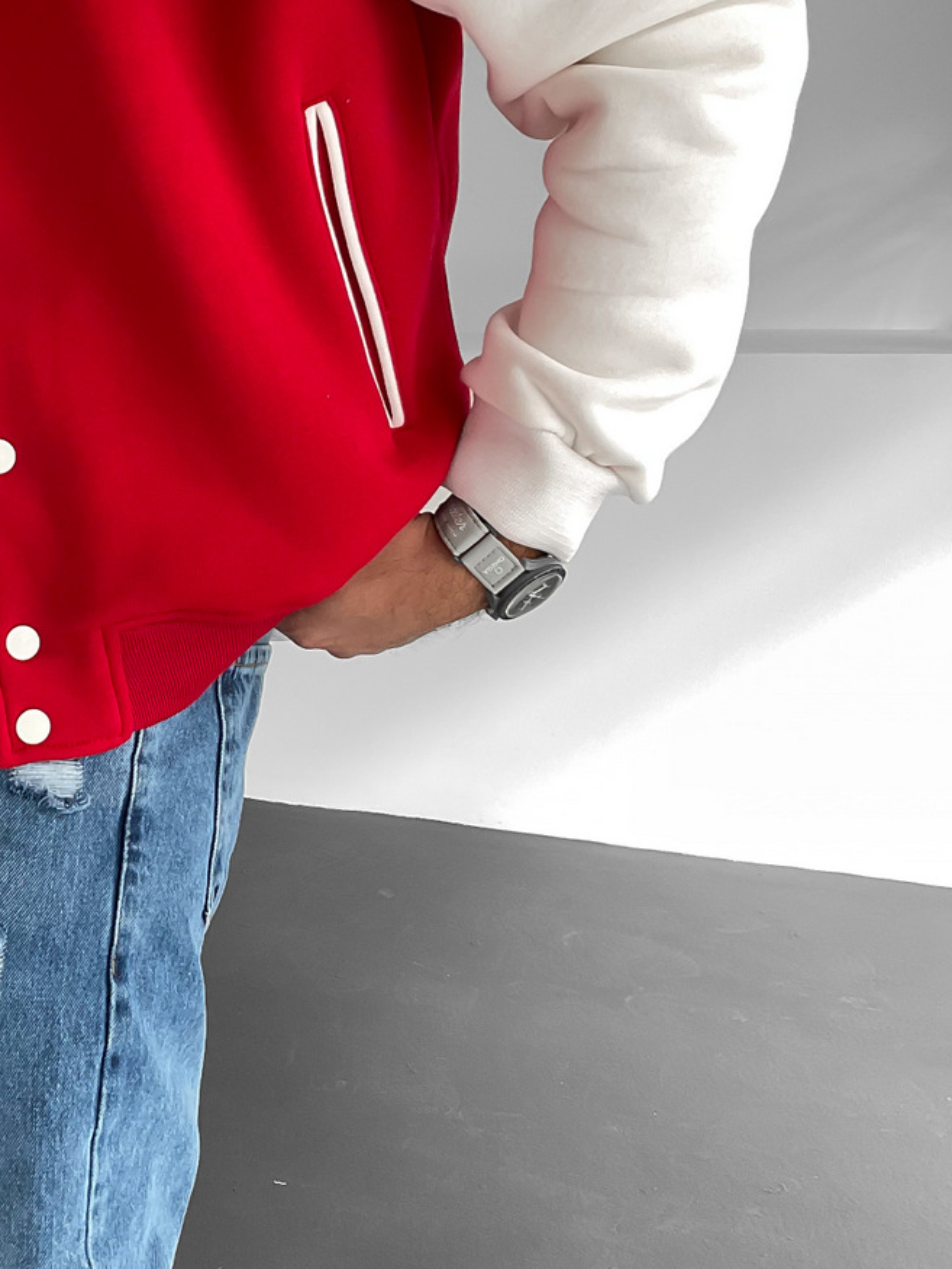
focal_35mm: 53
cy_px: 492
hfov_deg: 26.6
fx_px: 1942
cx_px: 91
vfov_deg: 36.0
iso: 50
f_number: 1.8
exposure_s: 1/120
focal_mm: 3
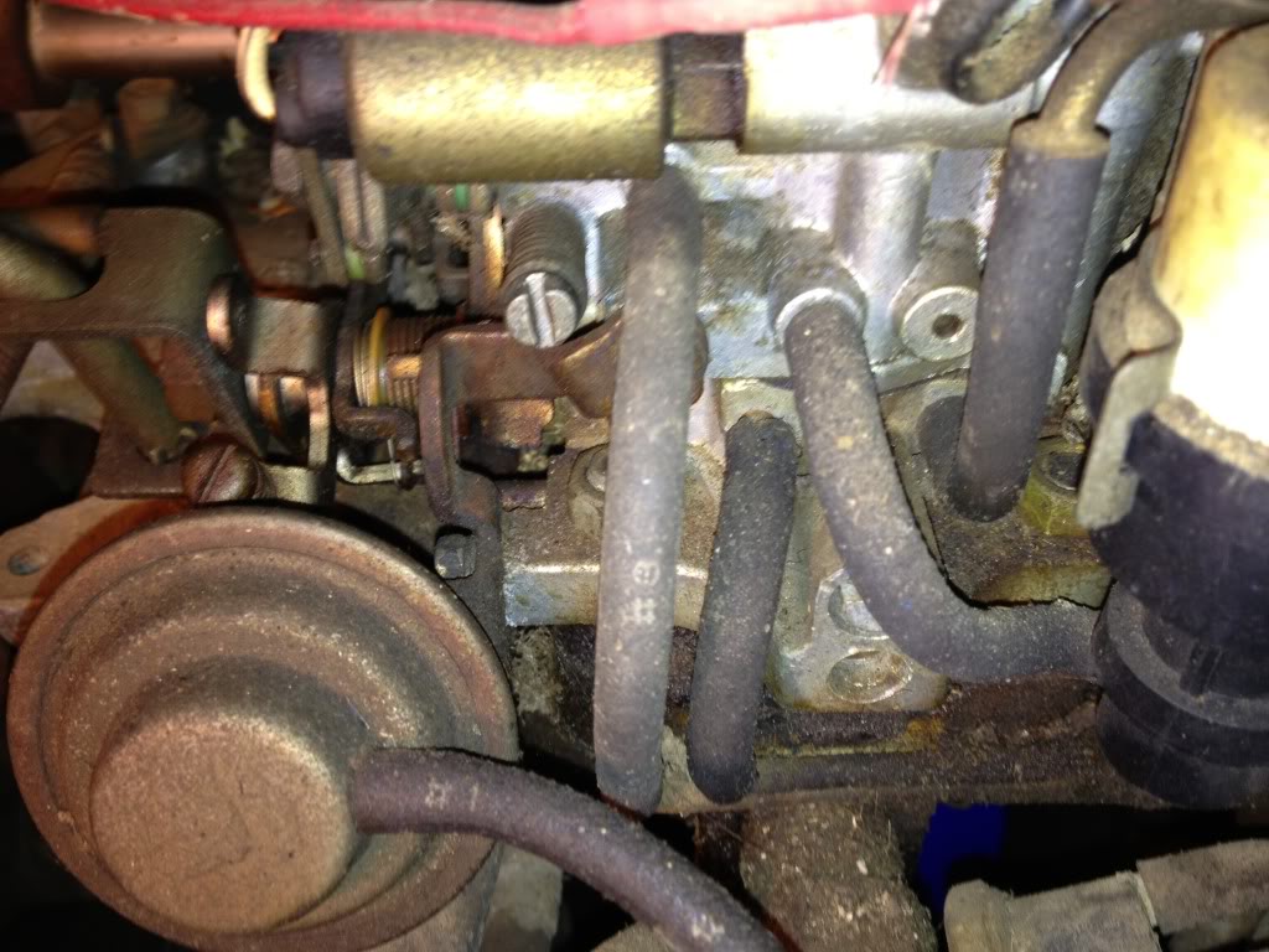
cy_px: 476
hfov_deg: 52.6
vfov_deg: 40.7
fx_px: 1283
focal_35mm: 35
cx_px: 634
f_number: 2.4
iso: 50
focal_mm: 4.3
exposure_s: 1/38
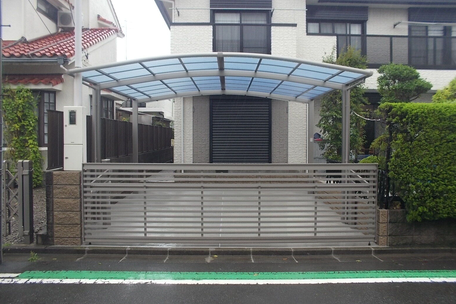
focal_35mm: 31
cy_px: 142
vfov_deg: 42.3
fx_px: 393
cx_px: 232
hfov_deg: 60.3
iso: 80
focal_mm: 4.1
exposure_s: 1/60
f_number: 3.3
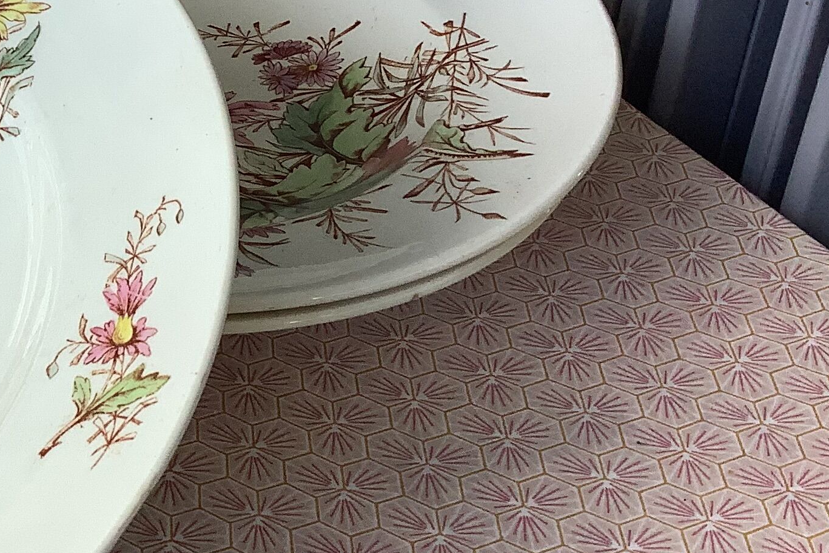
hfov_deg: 24.3
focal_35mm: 77
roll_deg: +1.1
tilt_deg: -34.0
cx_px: -116
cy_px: 169
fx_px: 1773
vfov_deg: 17.7
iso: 40
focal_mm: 3.3
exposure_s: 1/100
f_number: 2.4
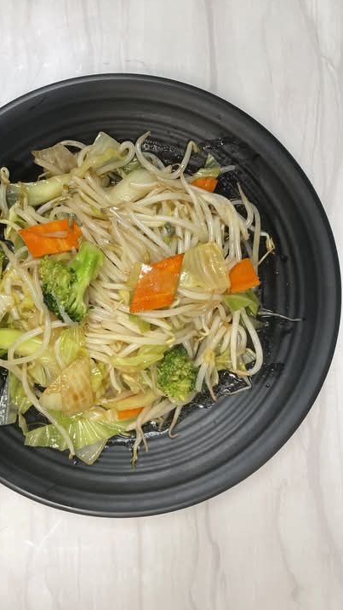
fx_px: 469
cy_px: 300
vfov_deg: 66.1
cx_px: 119
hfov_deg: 39.8
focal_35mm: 29
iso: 100
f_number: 1.6
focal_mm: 4.2
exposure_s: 1/106
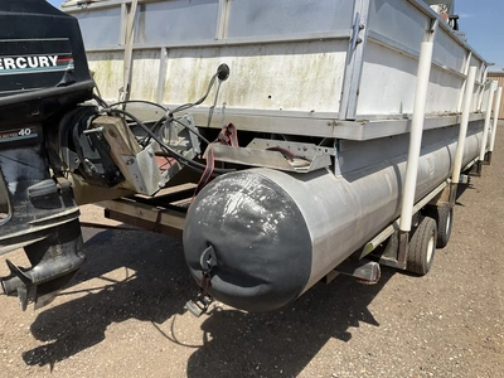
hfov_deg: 61.7
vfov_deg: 48.2
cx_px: 252
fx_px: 422
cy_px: 189
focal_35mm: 29
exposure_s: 1/1675
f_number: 1.8
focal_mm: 3
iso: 25
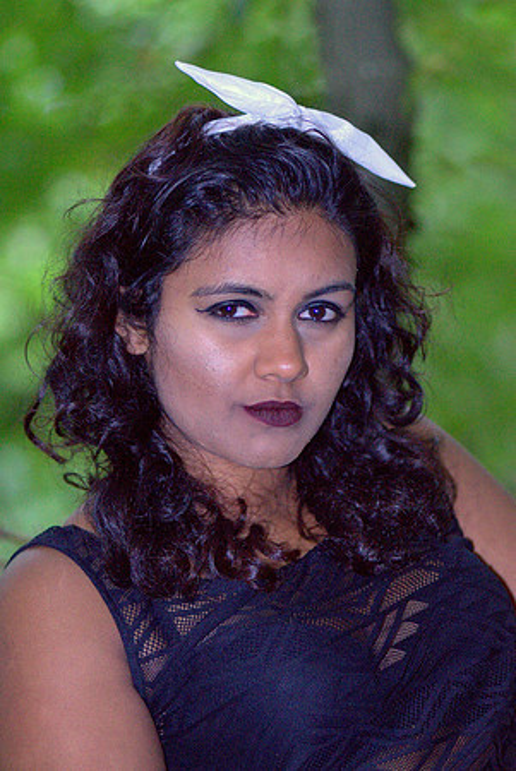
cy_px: 386
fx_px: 3217
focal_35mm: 150
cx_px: 258
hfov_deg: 9.2
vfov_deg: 13.7
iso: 800
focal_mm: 100
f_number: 2.8
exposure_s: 1/50
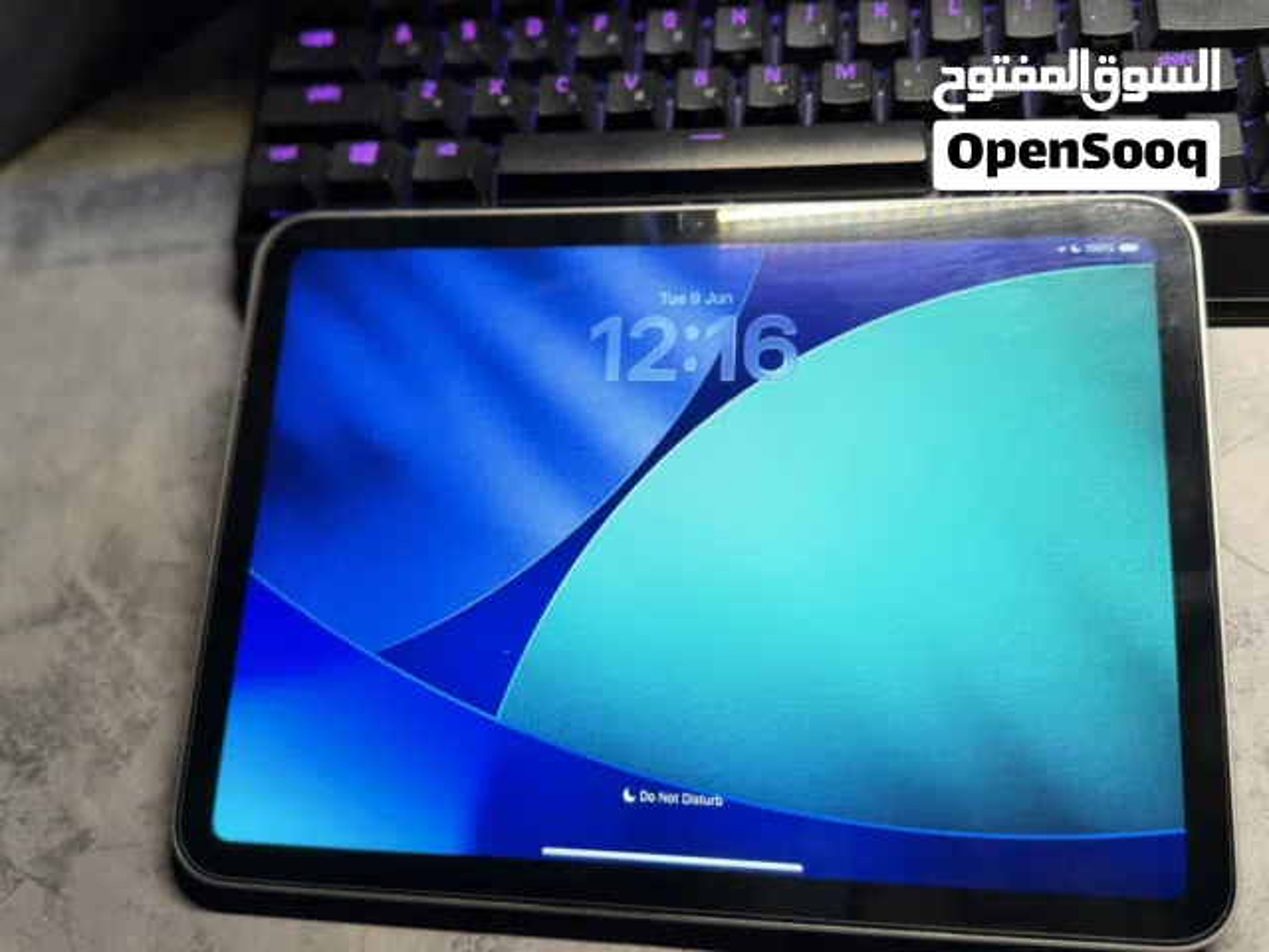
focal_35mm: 24
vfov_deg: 56.8
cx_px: 634
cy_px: 476
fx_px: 880
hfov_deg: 71.6
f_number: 1.78
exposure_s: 1/101
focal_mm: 6.76
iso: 200
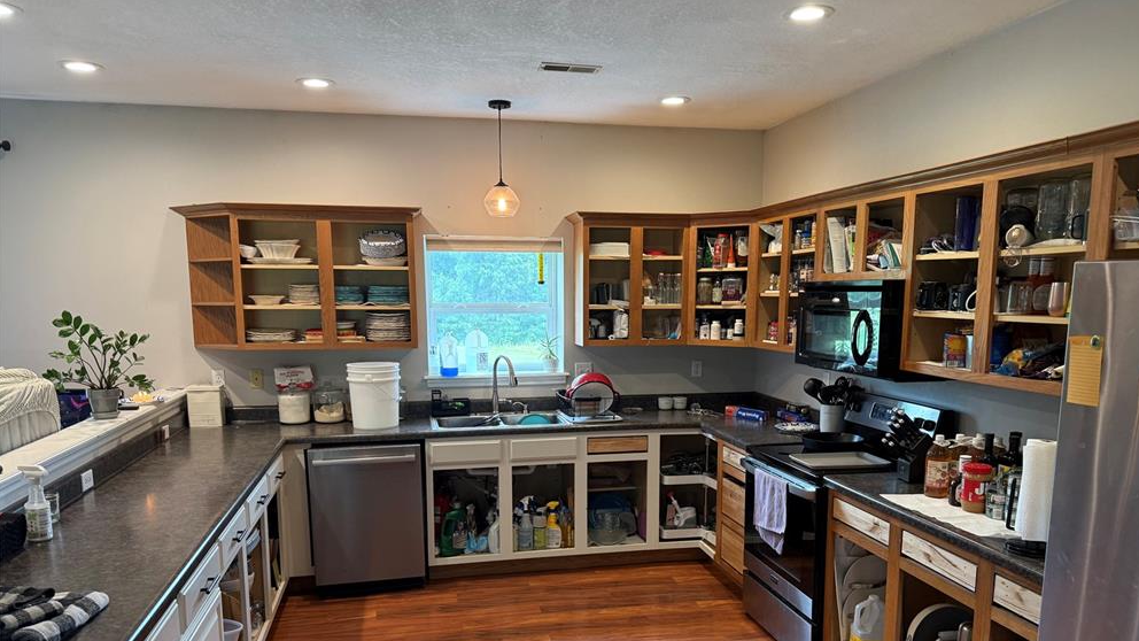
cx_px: 586
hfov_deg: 69.8
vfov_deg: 42.4
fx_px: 815
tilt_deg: -8.0
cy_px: 420
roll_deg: -0.6
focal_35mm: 27
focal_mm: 6.76
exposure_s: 1/60
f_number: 1.78
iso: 200
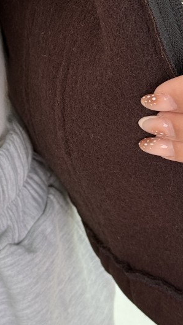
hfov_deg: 12.0
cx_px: 71
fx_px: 872
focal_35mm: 101
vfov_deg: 21.1
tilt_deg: -27.2
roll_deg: +0.5
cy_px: 115
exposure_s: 1/254
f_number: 1.78
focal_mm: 6.76
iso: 64
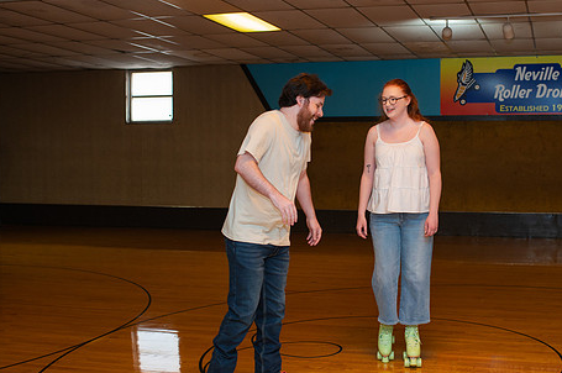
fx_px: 779
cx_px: 364
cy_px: 197
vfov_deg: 26.9
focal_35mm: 50
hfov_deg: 39.3
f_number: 3.2
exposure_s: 1/200
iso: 1000
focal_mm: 35
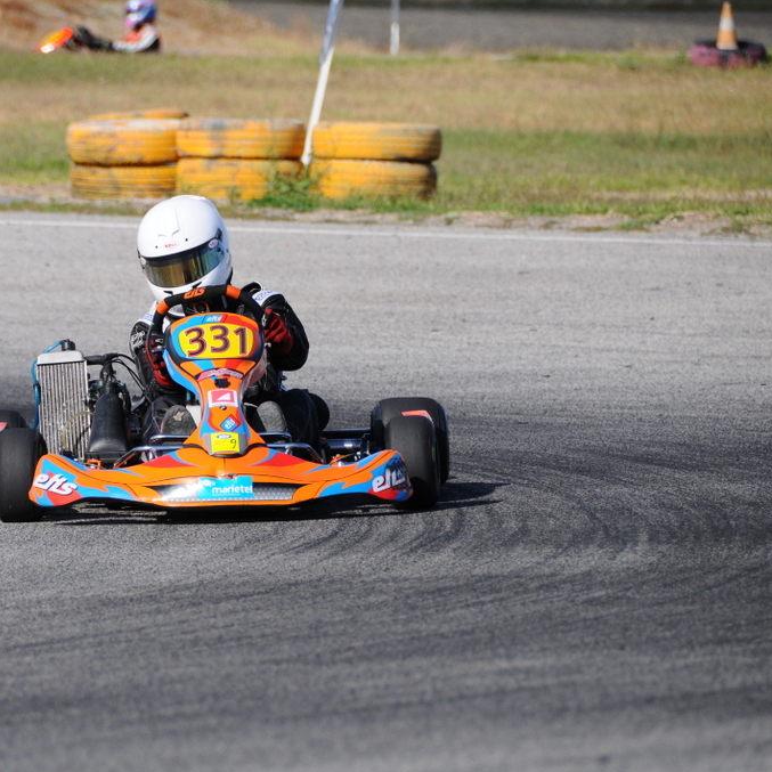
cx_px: 236
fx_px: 9714
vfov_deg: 4.6
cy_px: 387
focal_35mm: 385
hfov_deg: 4.5
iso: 400
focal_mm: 200
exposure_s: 1/2000
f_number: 5.6
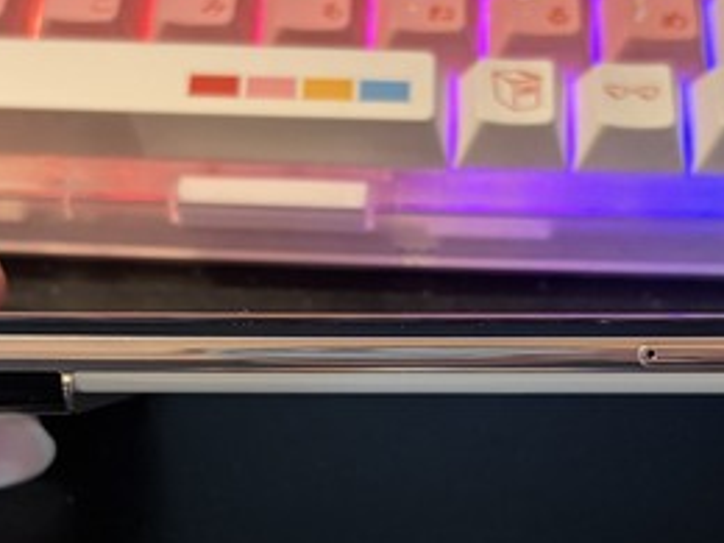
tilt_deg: -50.5
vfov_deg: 20.3
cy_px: 412
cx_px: 379
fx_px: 1506
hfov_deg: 27.0
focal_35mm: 72
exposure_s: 1/59
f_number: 1.6
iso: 400
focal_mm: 5.96
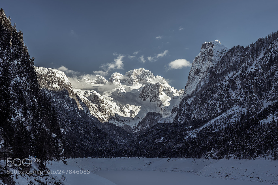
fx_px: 401
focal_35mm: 52
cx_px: 140
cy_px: 90
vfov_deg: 26.0
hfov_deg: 38.2
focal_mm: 50
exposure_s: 1/50
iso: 100
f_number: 10
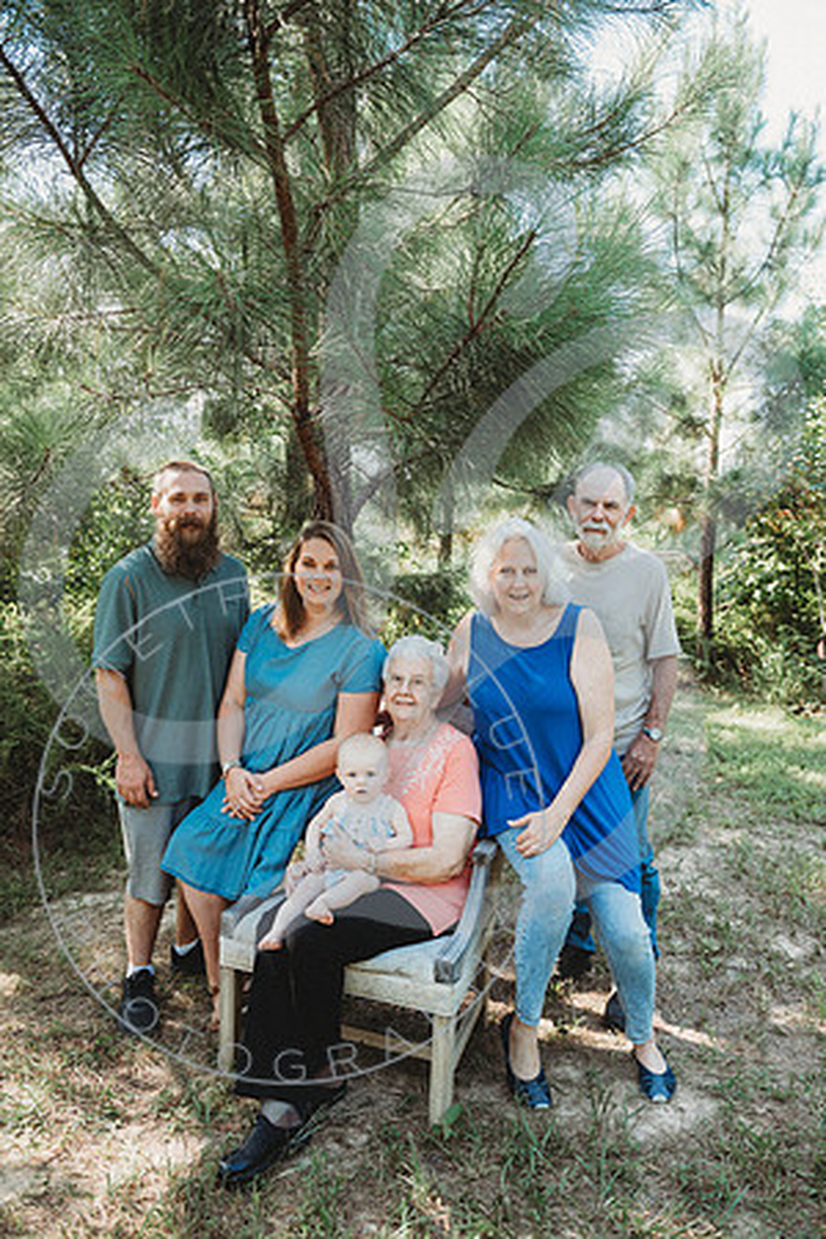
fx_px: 929
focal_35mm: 27
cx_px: 413
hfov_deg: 47.9
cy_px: 620
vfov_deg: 67.4
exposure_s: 1/125
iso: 200
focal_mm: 27
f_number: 5
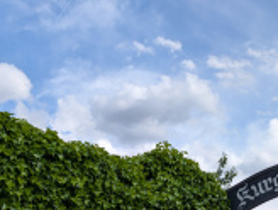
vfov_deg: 18.6
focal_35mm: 73
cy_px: 285
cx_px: 115
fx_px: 588
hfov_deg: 26.6
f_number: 1.68
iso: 21
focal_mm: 6.9
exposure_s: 1/986
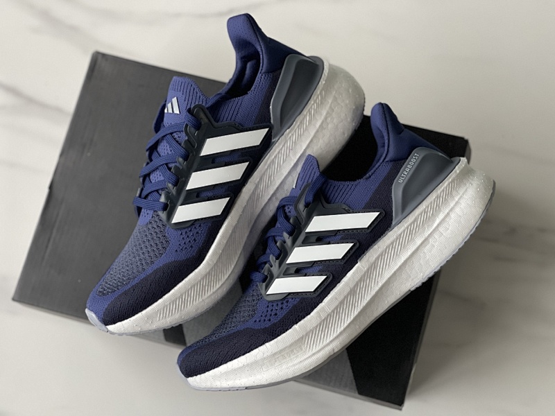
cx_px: 278
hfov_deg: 30.3
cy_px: 208
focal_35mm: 64
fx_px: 1026
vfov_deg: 22.9
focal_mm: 7.5
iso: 250
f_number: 2.2
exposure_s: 1/110
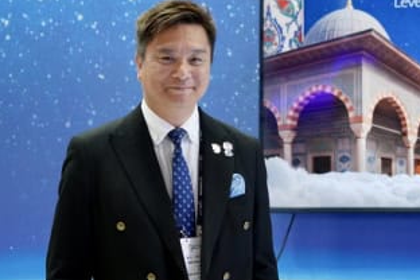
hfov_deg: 15.5
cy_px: 99
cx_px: 493
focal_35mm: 128
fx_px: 1493
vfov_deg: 10.7
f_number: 2
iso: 64
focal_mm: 50
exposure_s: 1/60
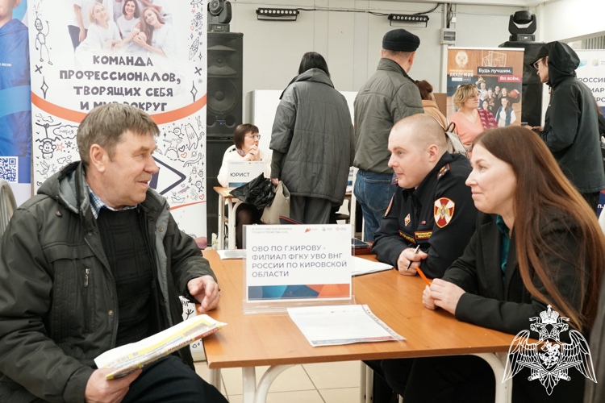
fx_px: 580
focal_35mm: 34
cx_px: 302
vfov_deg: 38.4
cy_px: 202
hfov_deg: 55.1
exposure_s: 1/160
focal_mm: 23
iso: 1250
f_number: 4
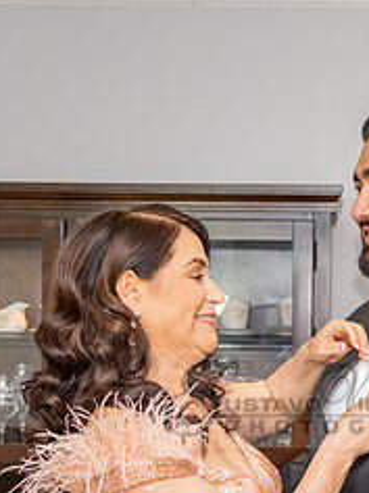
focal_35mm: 93
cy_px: 398
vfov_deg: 20.9
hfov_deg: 15.7
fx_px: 1325
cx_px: 329
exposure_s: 1/160
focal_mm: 38
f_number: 4
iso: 640
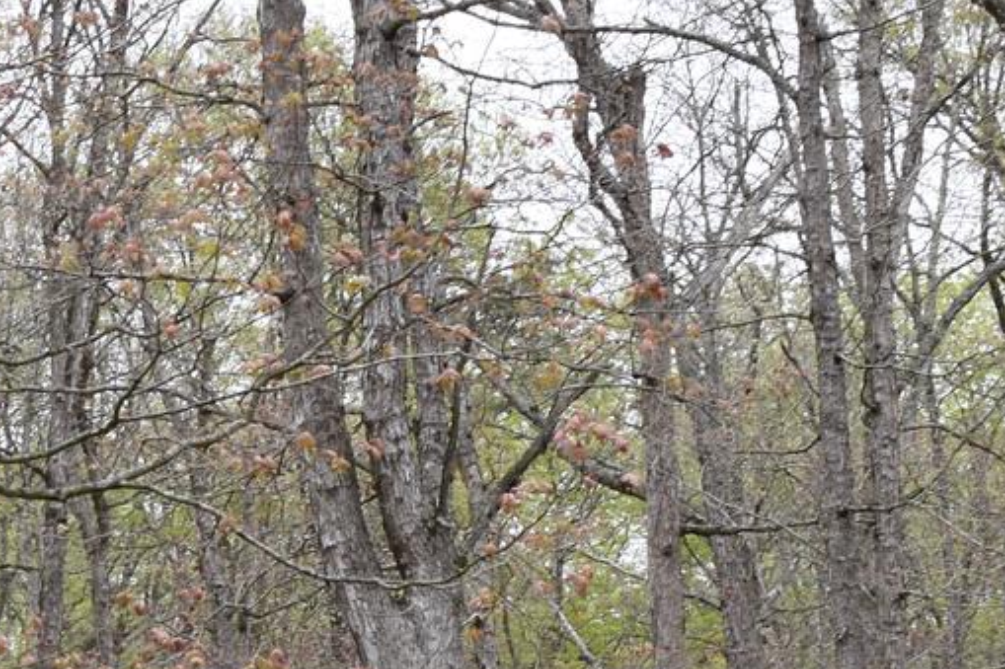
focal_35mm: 157
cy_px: 1061
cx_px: -120
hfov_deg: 12.8
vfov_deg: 8.5
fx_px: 4381
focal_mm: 26
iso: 280
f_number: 5.6
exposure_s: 1/250
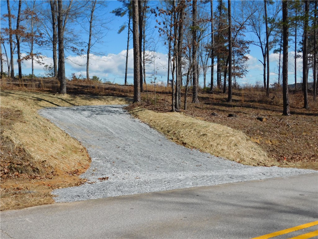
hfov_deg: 46.8
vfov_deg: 36.0
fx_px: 367
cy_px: 120
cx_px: 159
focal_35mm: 40
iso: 125
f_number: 7.2
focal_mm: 7.1
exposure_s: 1/400
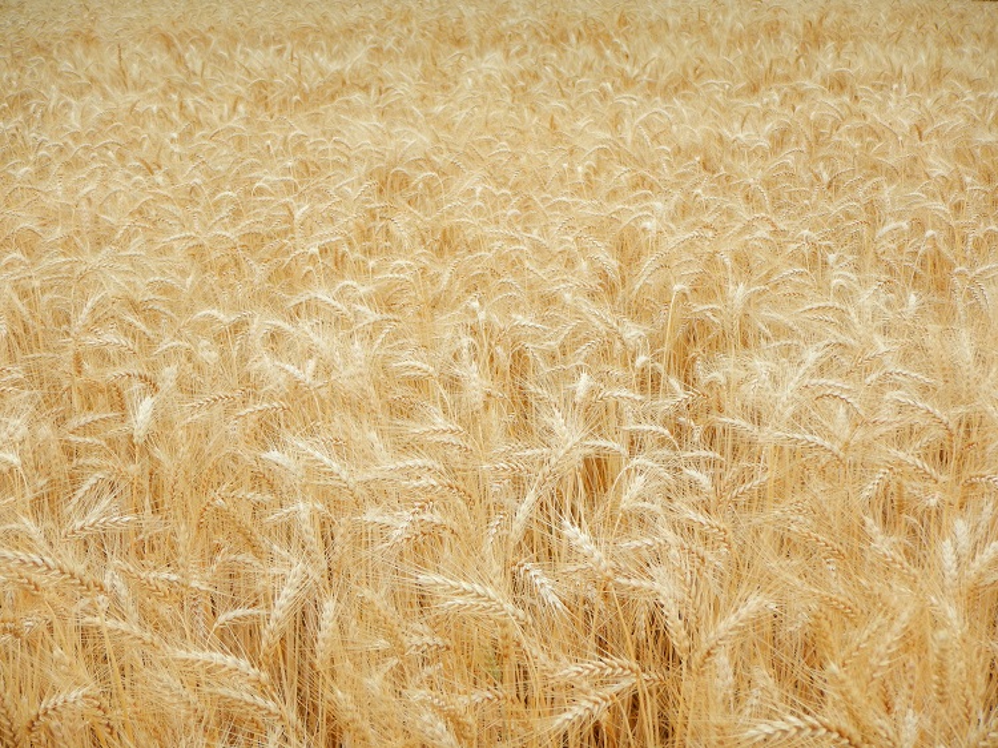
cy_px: 374
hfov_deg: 36.8
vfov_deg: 28.0
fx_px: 1499
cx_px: 499
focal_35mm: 52
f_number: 4.3
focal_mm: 9.2
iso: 125
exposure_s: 1/200
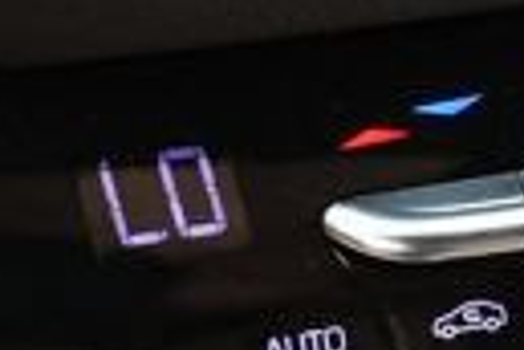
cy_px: -643
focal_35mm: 285
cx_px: 390
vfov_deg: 4.6
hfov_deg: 7.2
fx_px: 4148
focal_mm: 18
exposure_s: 1/250
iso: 400
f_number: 5
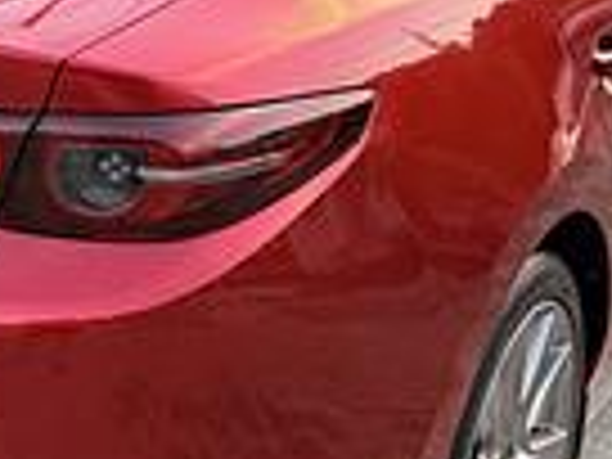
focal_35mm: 88
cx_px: 194
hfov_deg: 22.1
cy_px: 146
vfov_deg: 16.7
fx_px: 1556
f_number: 1.78
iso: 125
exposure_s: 1/121
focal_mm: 6.76
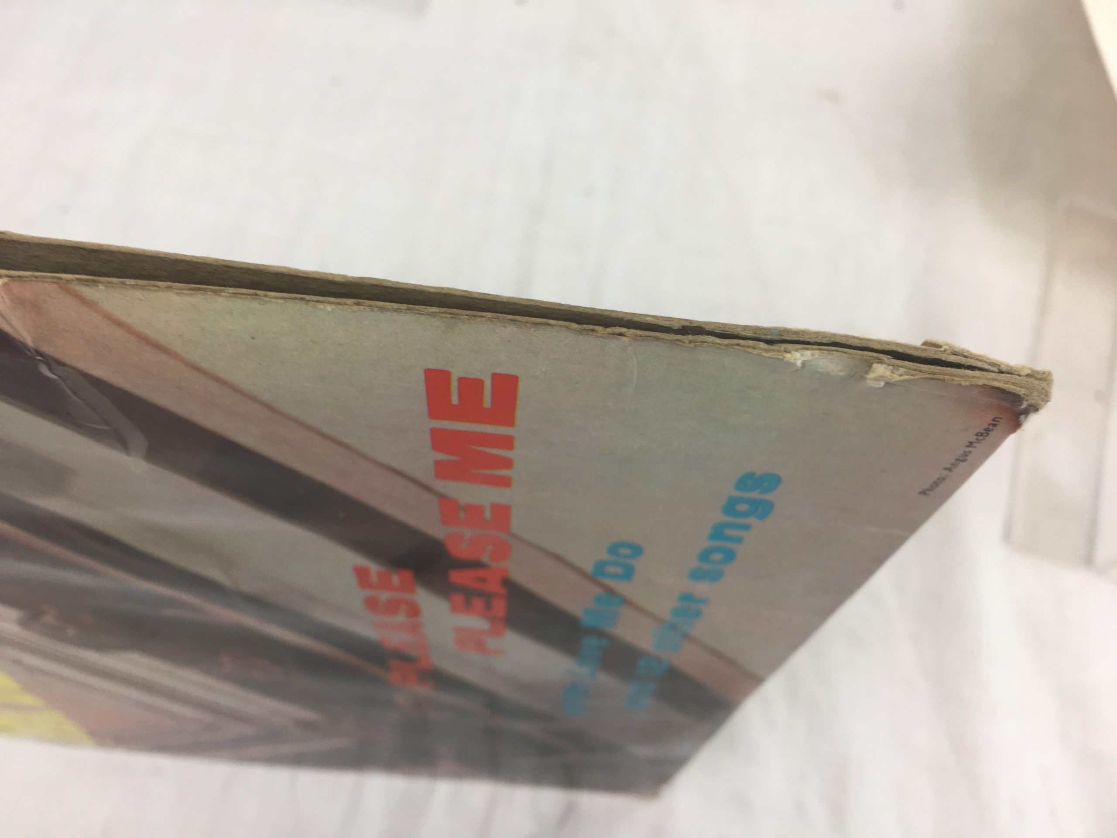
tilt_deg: -66.0
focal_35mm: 29
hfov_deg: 61.7
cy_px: 419
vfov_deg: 48.2
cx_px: 558
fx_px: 936
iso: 32
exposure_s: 1/50
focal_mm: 4.15
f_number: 2.2
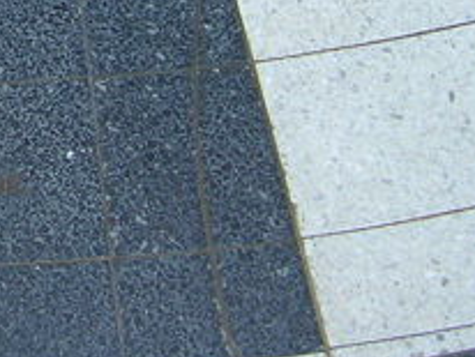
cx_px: -164
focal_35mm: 118
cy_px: -150
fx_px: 1621
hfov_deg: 15.7
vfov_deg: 12.1
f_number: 2.8
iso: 50
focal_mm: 5.8
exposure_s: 1/102
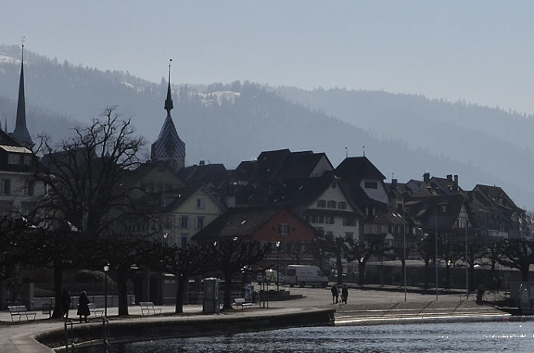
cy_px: 106
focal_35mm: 100
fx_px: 1480
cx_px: 434
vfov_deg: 13.6
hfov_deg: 20.2
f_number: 11
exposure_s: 1/2000
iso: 250
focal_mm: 24
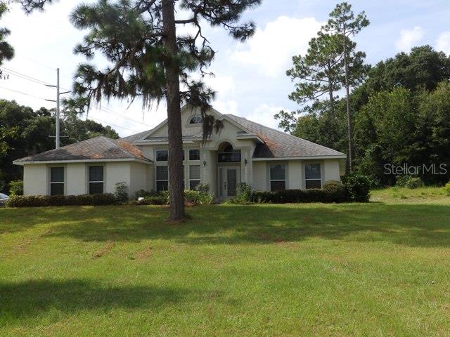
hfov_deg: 49.0
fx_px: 494
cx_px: 225
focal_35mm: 38
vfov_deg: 37.7
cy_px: 168
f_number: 4.5
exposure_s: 1/400
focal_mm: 6.8
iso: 80
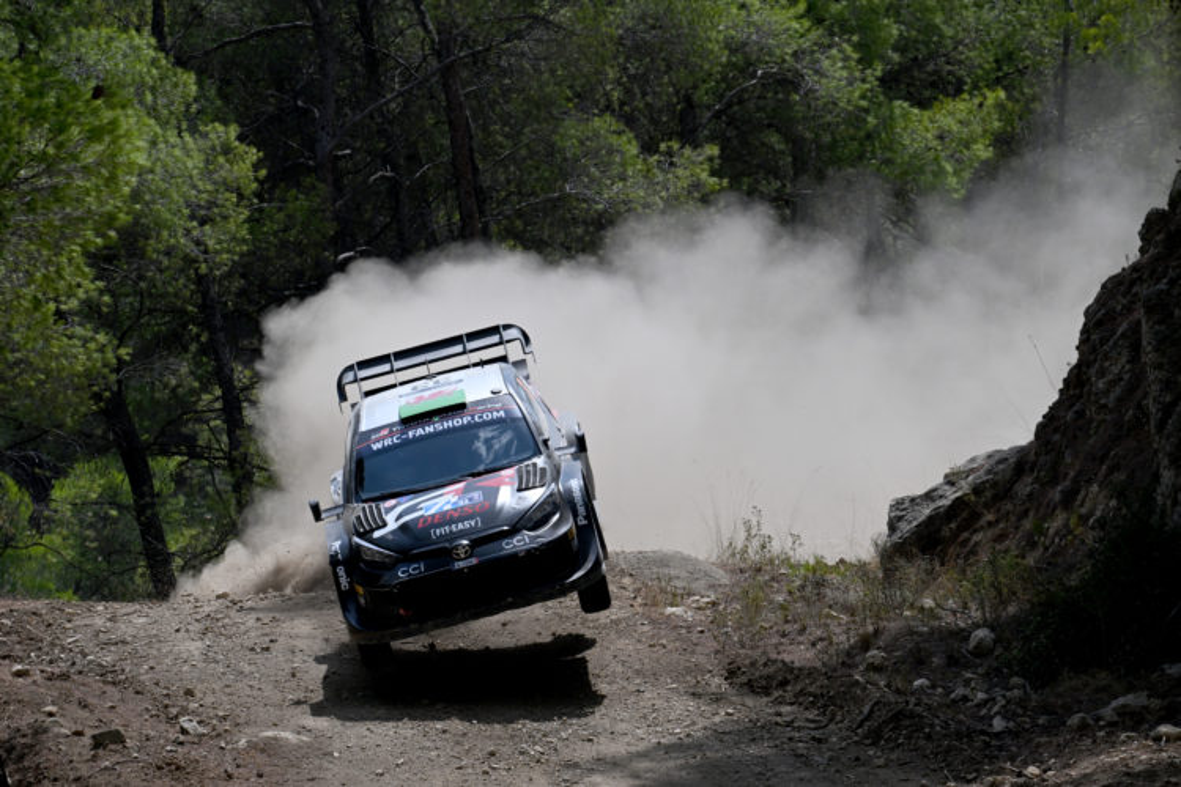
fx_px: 9513
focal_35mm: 290
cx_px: 590
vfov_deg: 4.7
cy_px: 394
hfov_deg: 7.1
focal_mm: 290
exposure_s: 1/2500
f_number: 11
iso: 1000
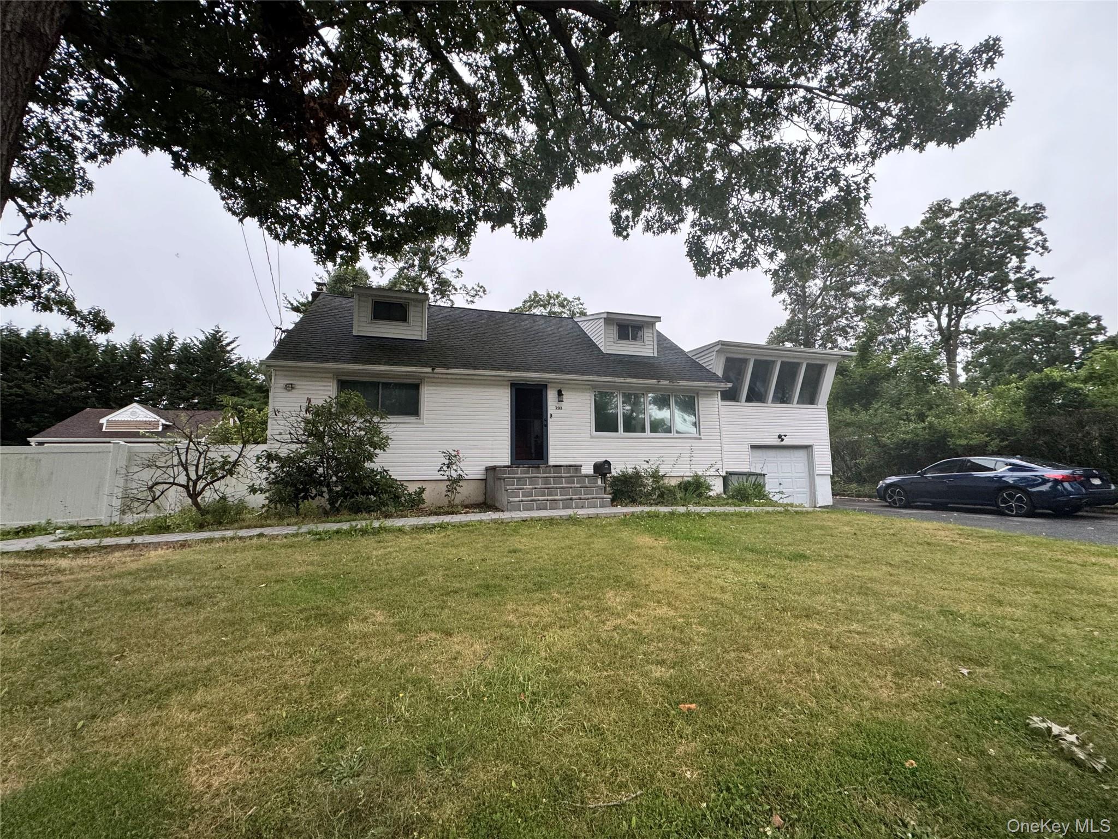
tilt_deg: +7.5
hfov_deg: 102.1
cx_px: 559
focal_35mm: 14
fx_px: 452
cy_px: 420
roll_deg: +1.5
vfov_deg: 85.7
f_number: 2.2
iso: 250
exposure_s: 1/99
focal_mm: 2.22
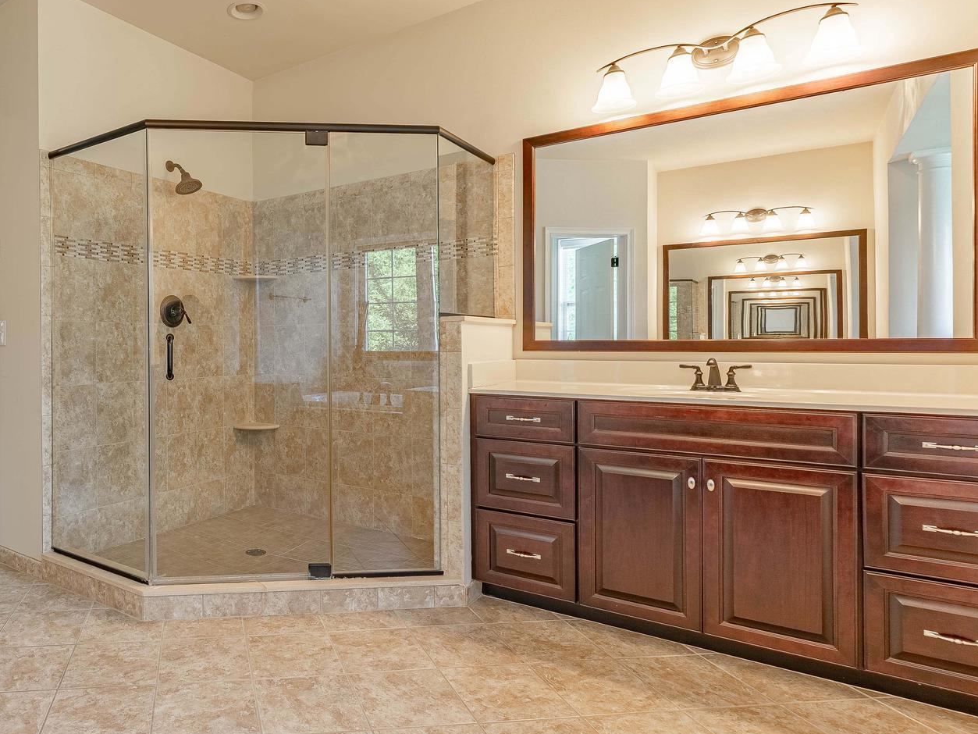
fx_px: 622
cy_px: 341
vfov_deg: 61.0
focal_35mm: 22
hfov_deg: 71.9
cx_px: 261
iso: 320
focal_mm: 14
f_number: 8
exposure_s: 1/160
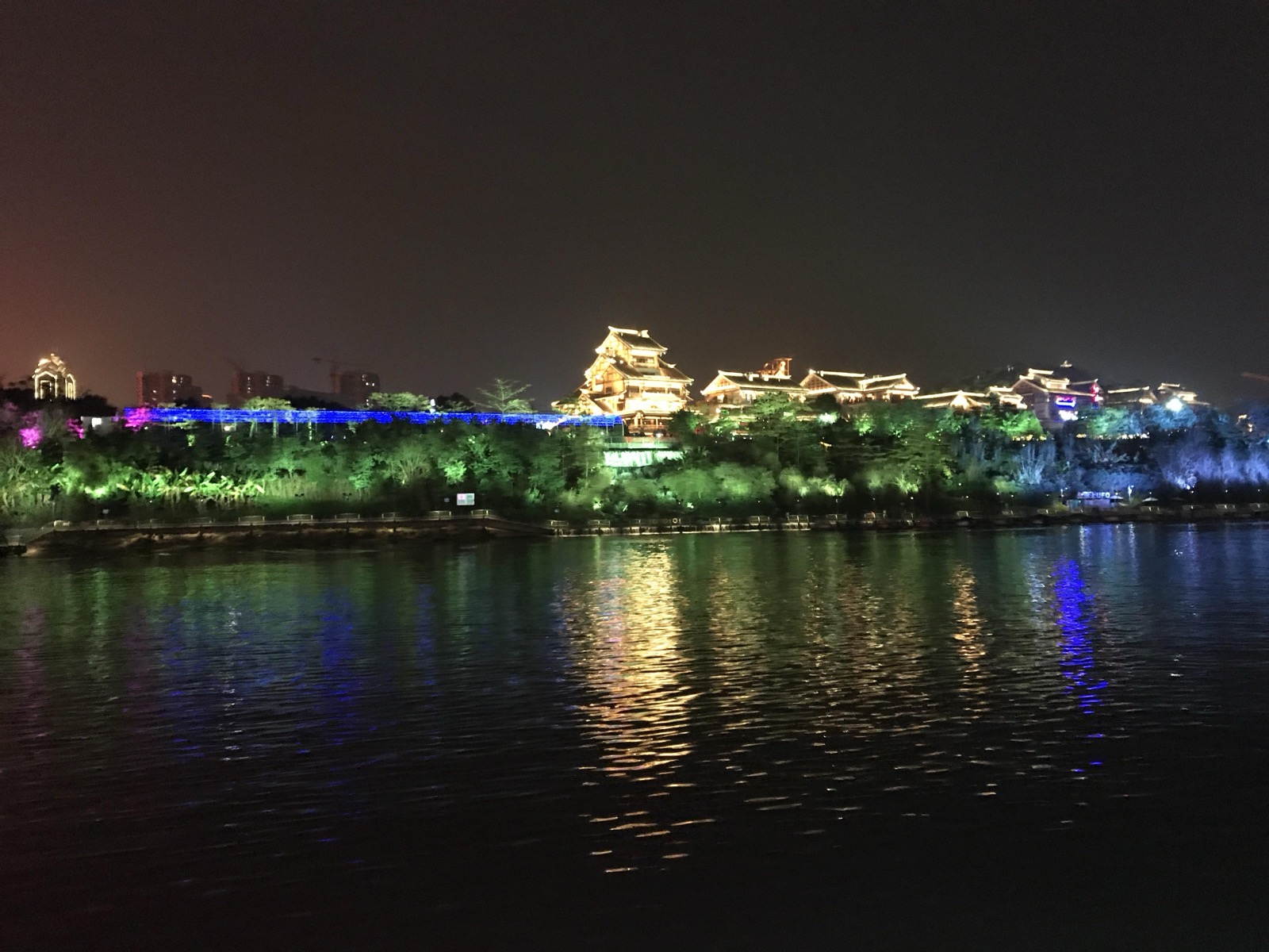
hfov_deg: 63.4
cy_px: 476
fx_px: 1026
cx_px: 634
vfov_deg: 49.7
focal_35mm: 28
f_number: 1.8
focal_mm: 3.99
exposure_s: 1/4
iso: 100
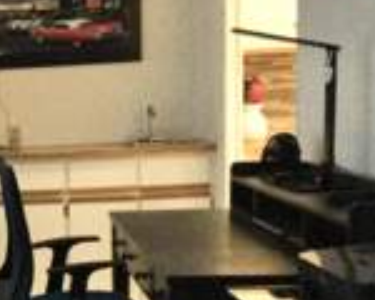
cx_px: -128
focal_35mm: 97
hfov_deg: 18.3
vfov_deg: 15.8
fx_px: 1077
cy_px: 221
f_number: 2.4
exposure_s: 1/20
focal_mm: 3.3
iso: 200
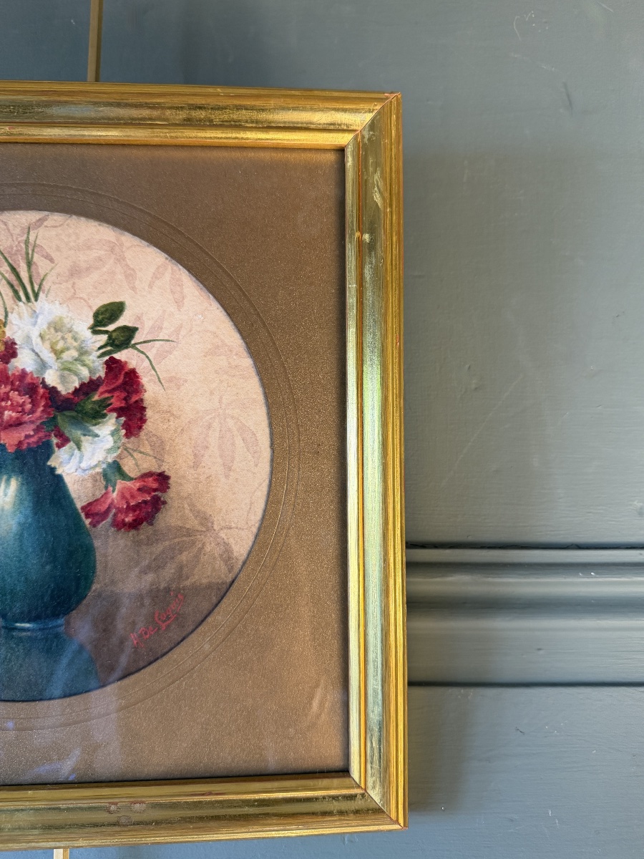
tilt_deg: +8.2
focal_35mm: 24
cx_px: 322
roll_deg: -1.4
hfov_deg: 56.8
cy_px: 430
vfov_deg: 71.6
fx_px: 595
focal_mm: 6.76
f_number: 1.78
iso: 320
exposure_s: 1/100
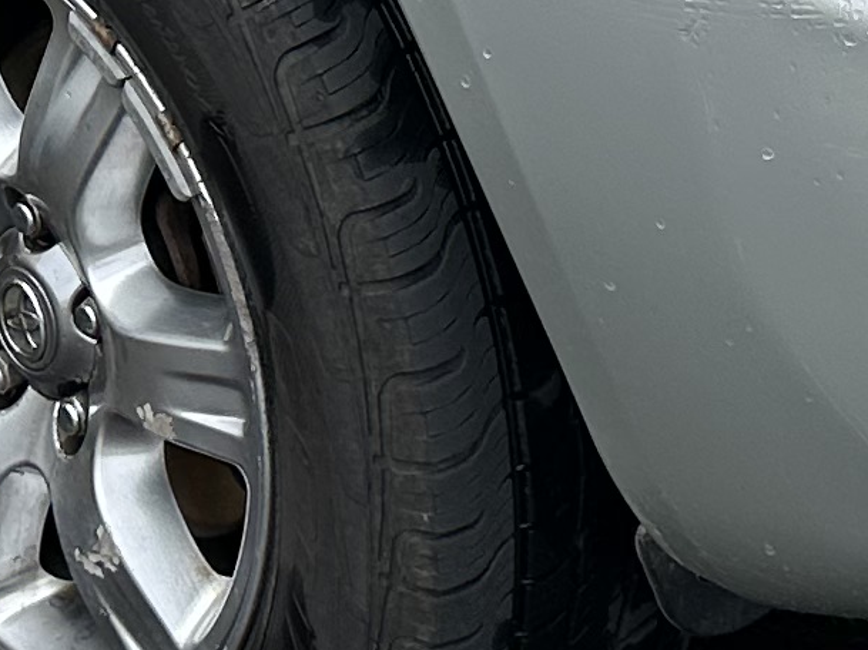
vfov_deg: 9.0
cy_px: -425
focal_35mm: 159
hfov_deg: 12.3
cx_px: 780
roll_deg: +2.1
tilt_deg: -15.9
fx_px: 3985
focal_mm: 6.86
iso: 80
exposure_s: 1/1357
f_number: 1.78
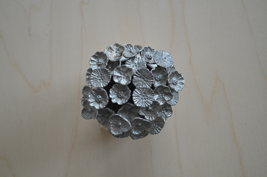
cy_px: 88
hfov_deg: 33.5
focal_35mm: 60
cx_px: 134
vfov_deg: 22.5
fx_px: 444
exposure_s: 1/125
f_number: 5.3
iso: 400
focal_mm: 40
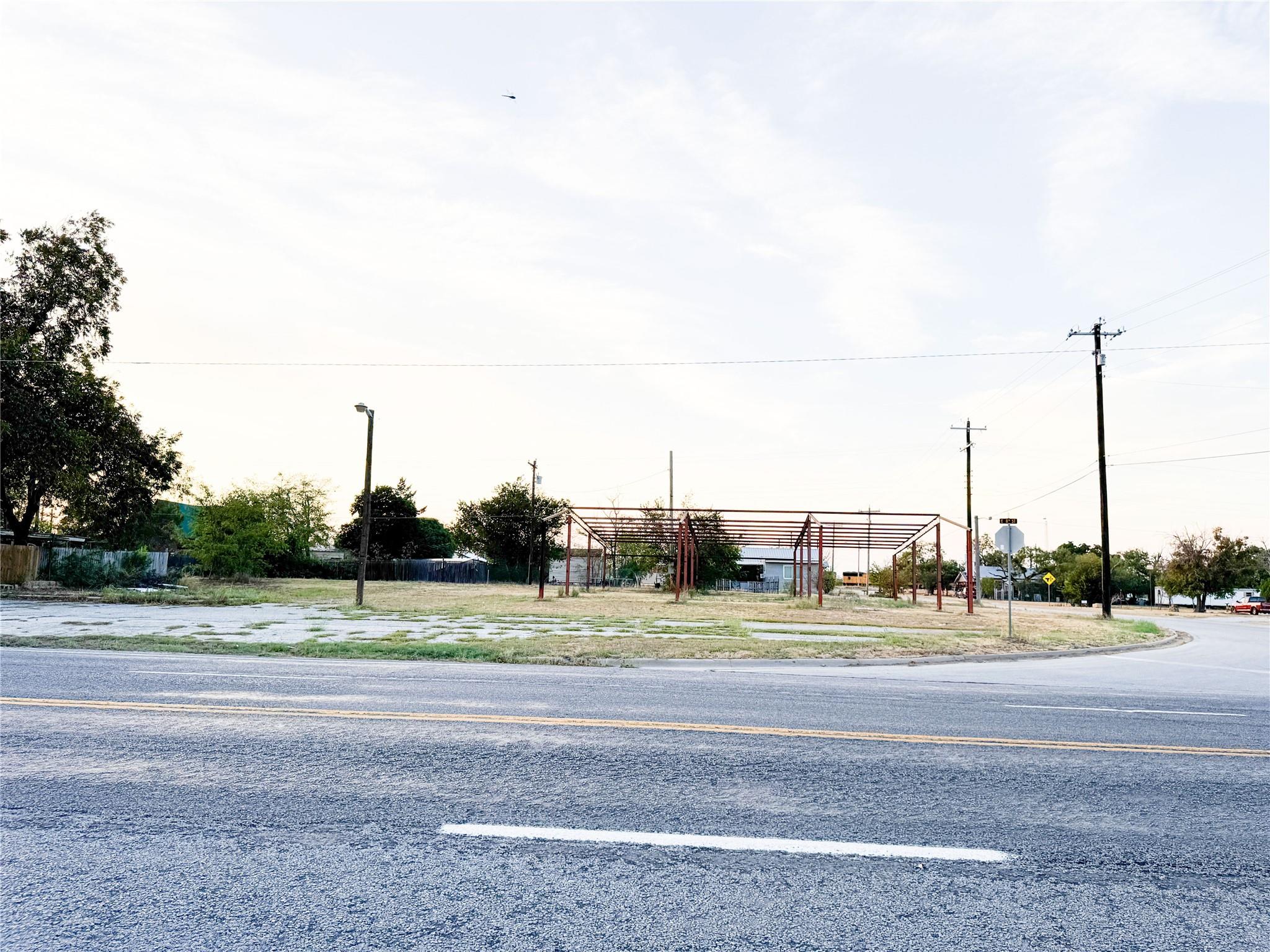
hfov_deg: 71.6
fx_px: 881
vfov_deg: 56.8
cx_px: 635
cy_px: 476
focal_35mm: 24
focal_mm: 6.76
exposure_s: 1/938
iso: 80
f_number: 1.78
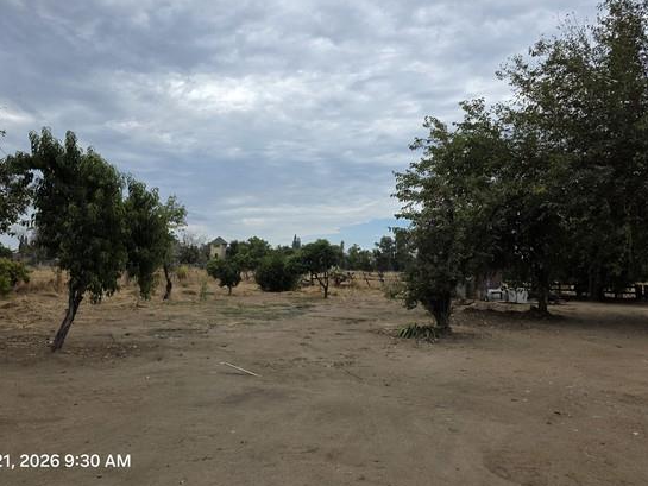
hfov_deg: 65.2
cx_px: 302
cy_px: 225
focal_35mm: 27
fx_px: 506
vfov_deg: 51.3
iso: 80
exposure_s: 1/4237
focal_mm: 6.3
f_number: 1.7
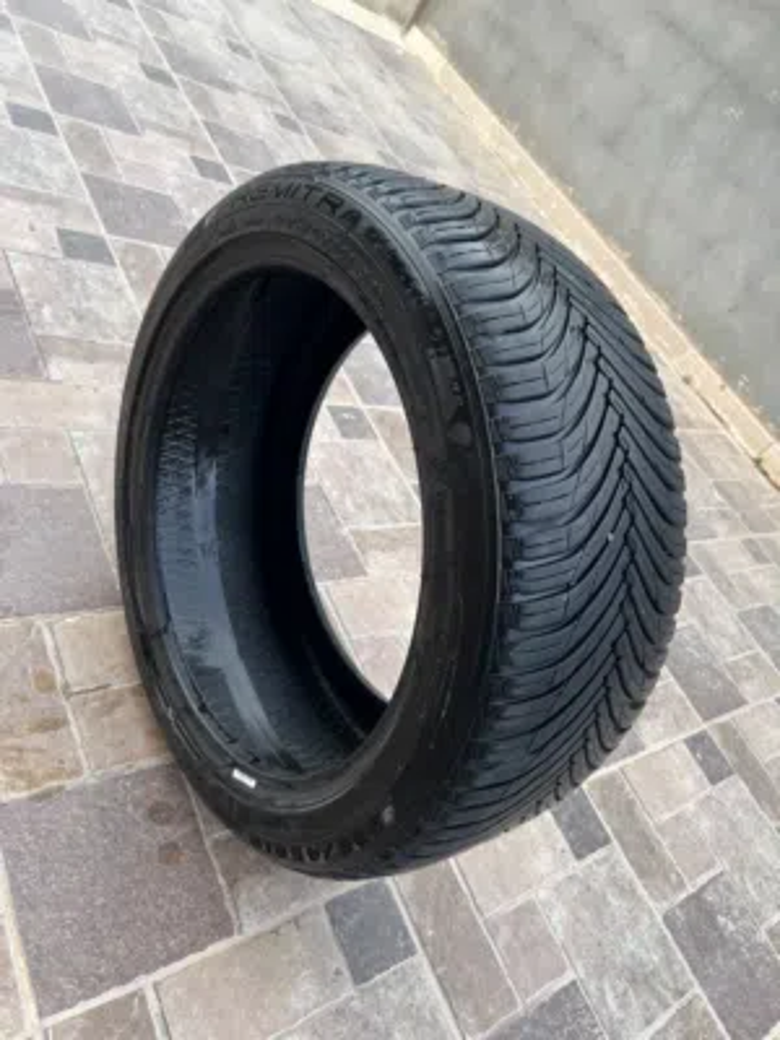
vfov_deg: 67.3
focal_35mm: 26
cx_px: 390
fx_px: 781
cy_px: 520
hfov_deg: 53.1
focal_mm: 5.7
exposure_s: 1/121
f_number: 1.5
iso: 50
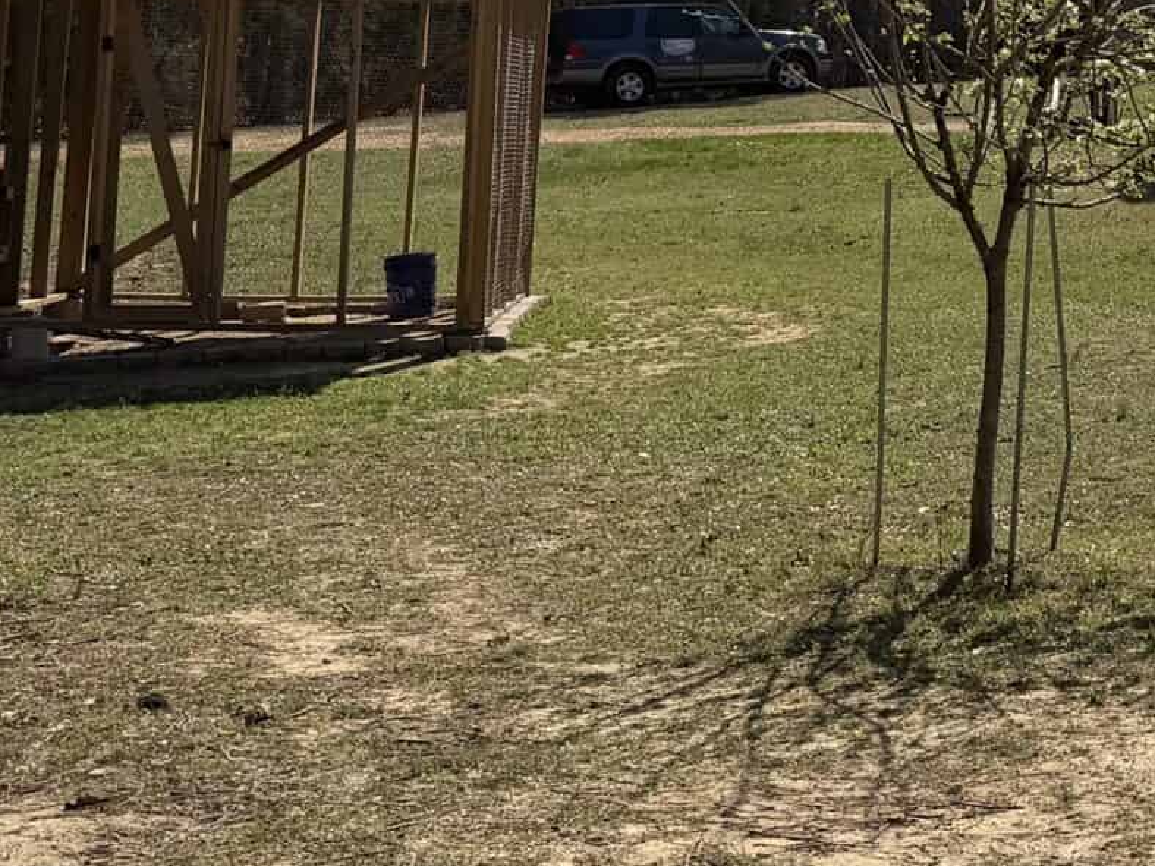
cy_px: -107
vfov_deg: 18.1
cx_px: 1536
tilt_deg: +7.0
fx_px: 2603
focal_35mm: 78
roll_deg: -0.8
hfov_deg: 22.2
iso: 80
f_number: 1.78
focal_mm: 6.76
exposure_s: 1/7353
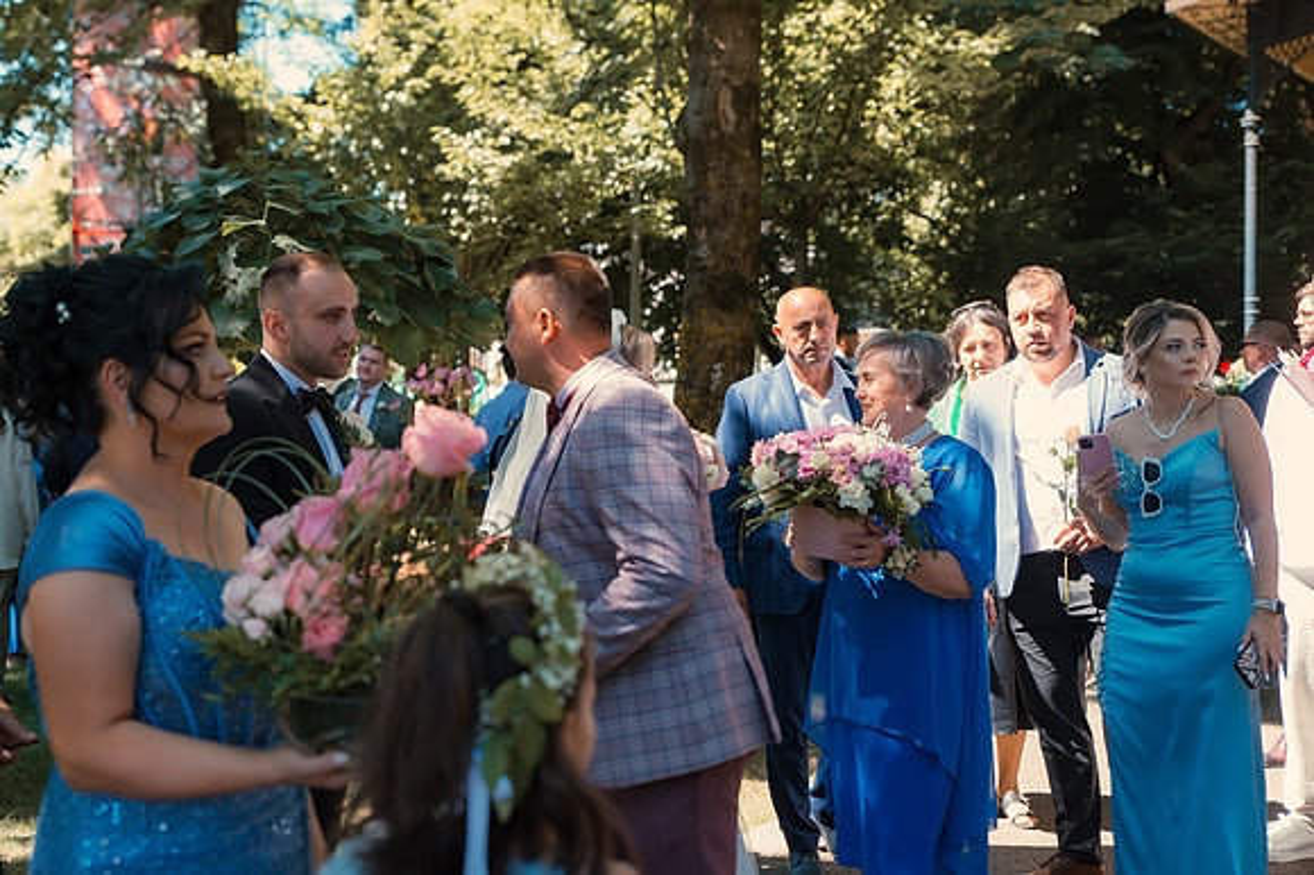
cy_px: 360
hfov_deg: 36.7
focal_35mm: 54
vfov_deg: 24.9
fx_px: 1975
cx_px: 541
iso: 500
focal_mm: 46
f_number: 3.5
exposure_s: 1/500
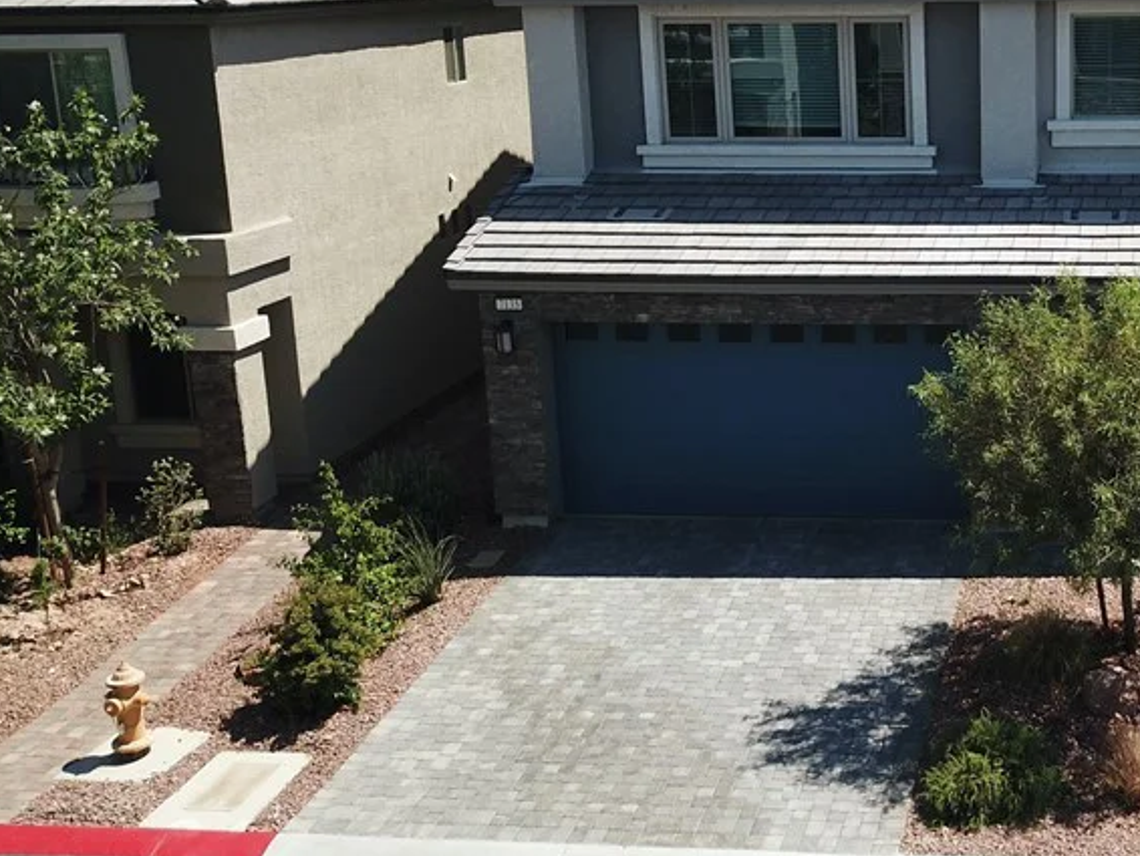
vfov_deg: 30.7
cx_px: 977
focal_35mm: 47
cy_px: 310
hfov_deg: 38.3
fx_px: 1548
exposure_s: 1/1214
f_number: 2.2
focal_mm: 4.73
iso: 100
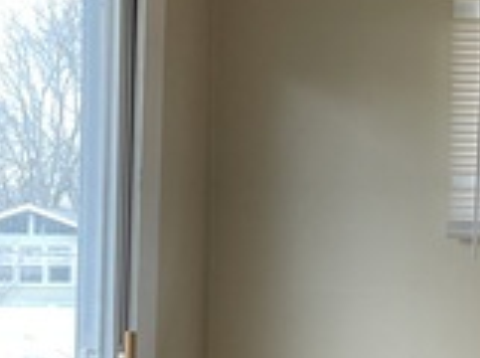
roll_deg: -1.4
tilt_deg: +1.5
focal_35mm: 108
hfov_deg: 16.5
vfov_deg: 13.6
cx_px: 732
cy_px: 301
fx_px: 1494
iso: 125
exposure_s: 1/120
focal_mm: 4.2
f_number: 1.6
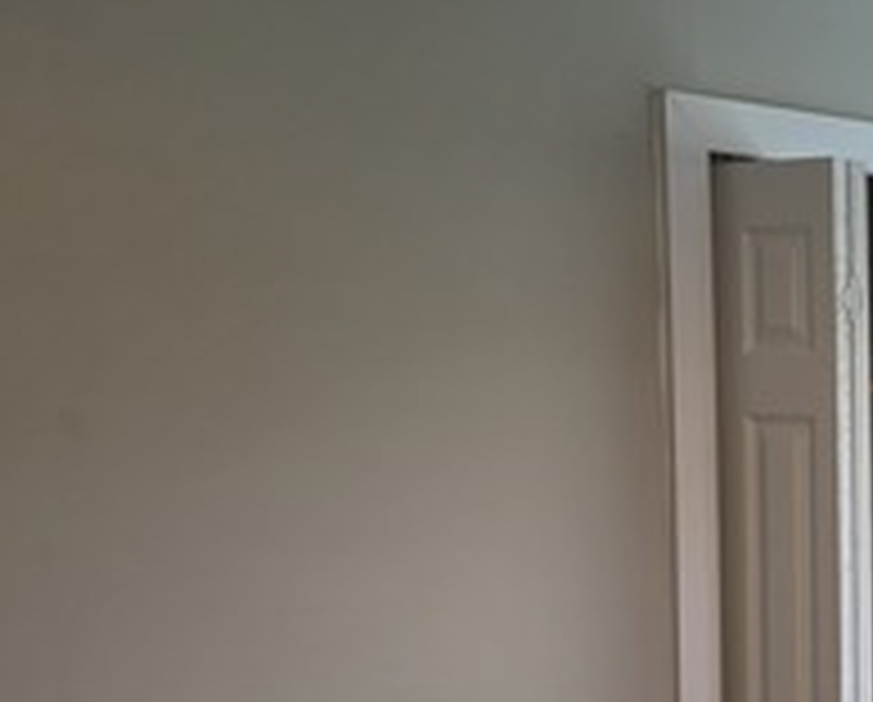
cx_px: 1199
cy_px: 508
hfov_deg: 21.7
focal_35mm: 77
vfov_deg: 19.9
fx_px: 1993
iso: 50
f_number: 1.4
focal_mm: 6.5
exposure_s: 1/120
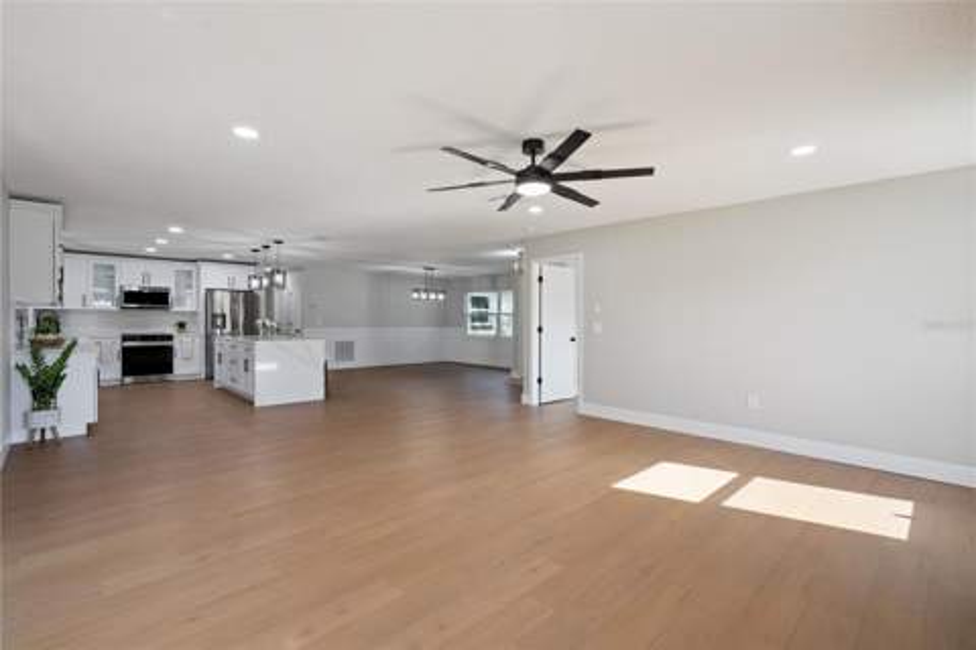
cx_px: 488
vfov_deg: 73.7
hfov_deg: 96.7
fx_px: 434
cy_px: 325
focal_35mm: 16
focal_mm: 16
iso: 400
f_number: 8
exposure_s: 1/50
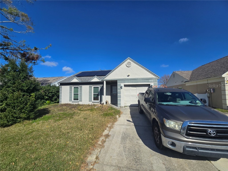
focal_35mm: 13
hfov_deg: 106.2
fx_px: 86
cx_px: 114
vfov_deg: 89.9
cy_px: 86
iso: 50
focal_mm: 2.2
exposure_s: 1/3345
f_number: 2.2
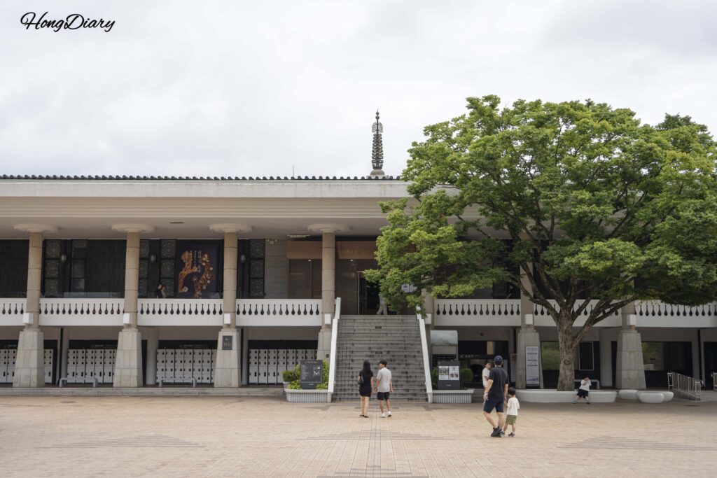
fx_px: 936
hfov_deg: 41.9
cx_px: 358
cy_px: 239
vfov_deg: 28.7
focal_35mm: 47
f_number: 7.1
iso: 100
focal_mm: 47
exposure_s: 1/100
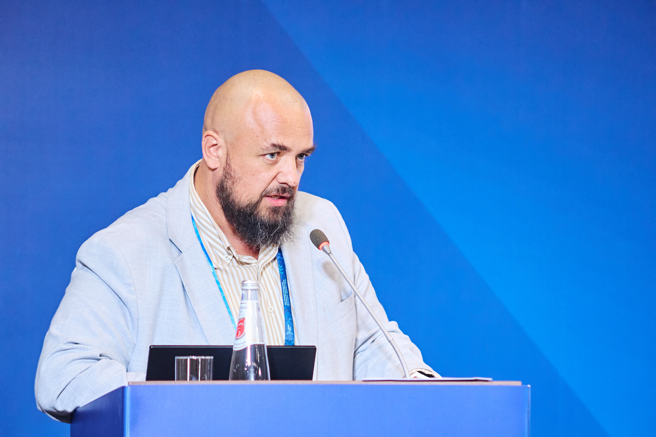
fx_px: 4100
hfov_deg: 9.1
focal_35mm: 225
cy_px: 218
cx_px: 328
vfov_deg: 6.1
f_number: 4
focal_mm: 150
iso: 3200
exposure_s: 1/250
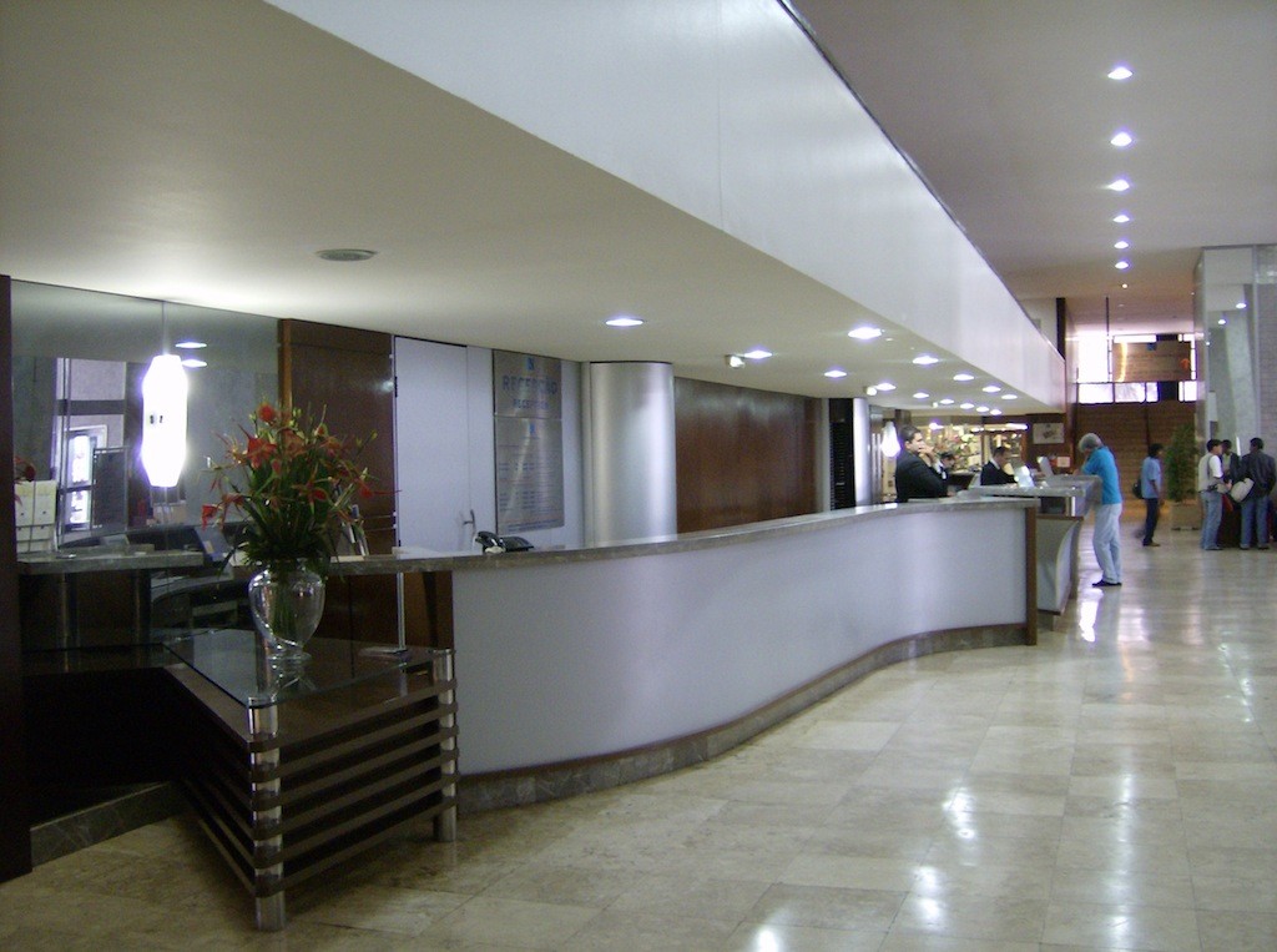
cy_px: 476
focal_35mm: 36
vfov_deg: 39.5
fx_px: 1325
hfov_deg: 51.5
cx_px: 638
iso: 200
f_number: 2.8
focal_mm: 6
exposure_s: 1/4.87
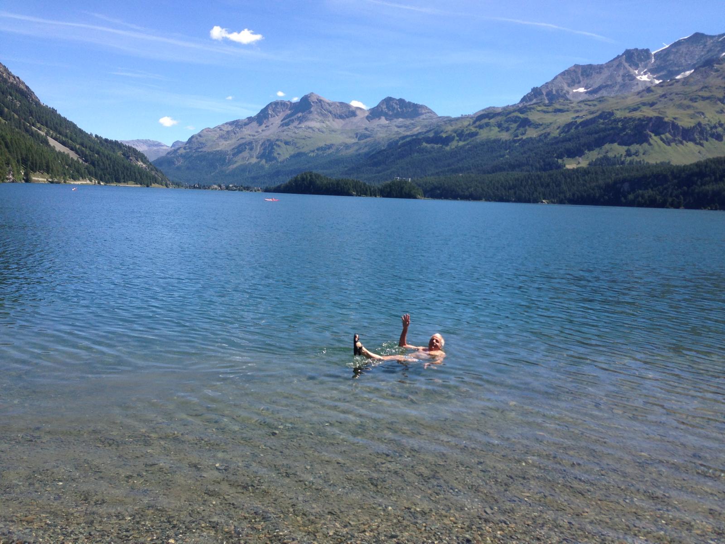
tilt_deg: -10.4
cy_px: 272
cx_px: 362
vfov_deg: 42.9
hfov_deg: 55.4
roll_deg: -1.0
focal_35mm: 33
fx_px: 691
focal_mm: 4.12
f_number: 2.4
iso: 50
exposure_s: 1/1130
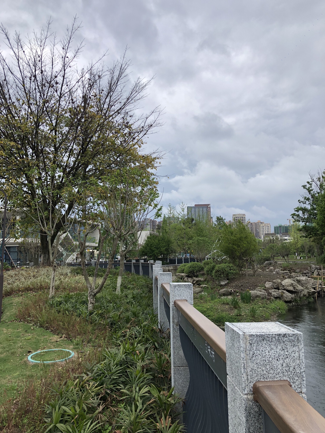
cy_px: 216
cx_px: 162
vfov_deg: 63.4
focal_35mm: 28
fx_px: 351
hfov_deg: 49.7
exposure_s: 1/484
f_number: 1.8
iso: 20
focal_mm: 4
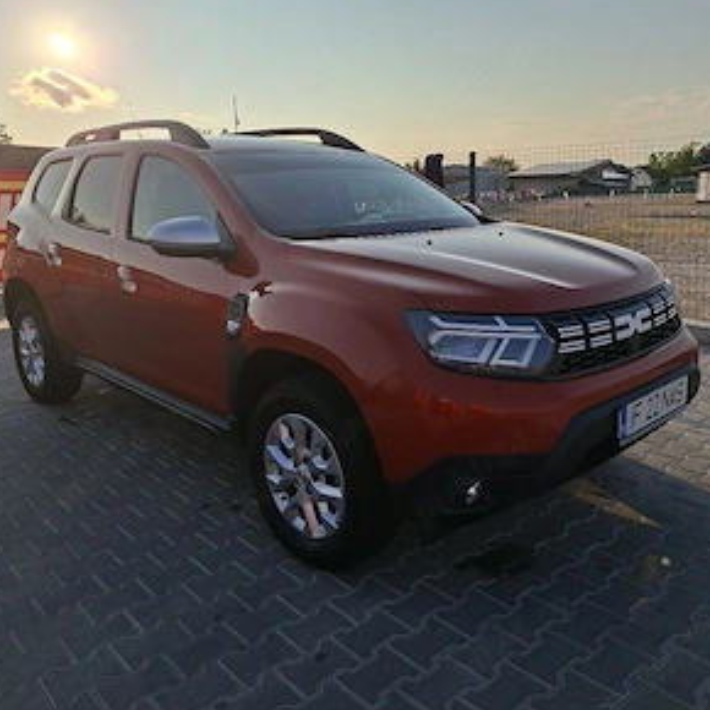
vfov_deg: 57.0
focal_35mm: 28
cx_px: 350
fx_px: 650
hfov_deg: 57.3
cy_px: 301
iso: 50
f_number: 1.8
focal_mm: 5.54
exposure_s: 1/5000
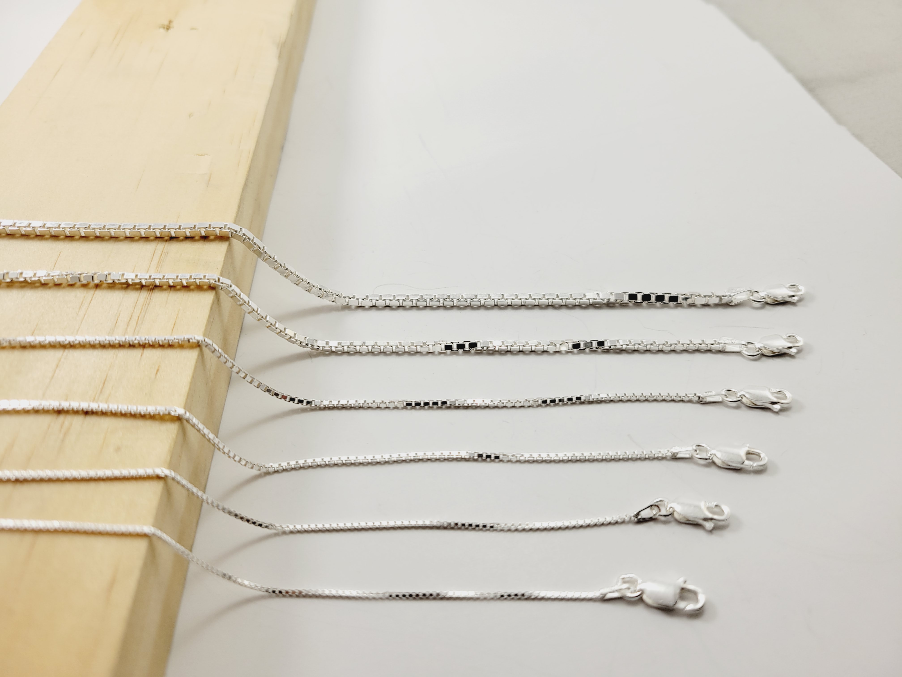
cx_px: 451
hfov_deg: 67.3
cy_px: 338
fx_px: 677
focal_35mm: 26
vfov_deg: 53.1
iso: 40
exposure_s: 1/1044
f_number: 1.8
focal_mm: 5.4
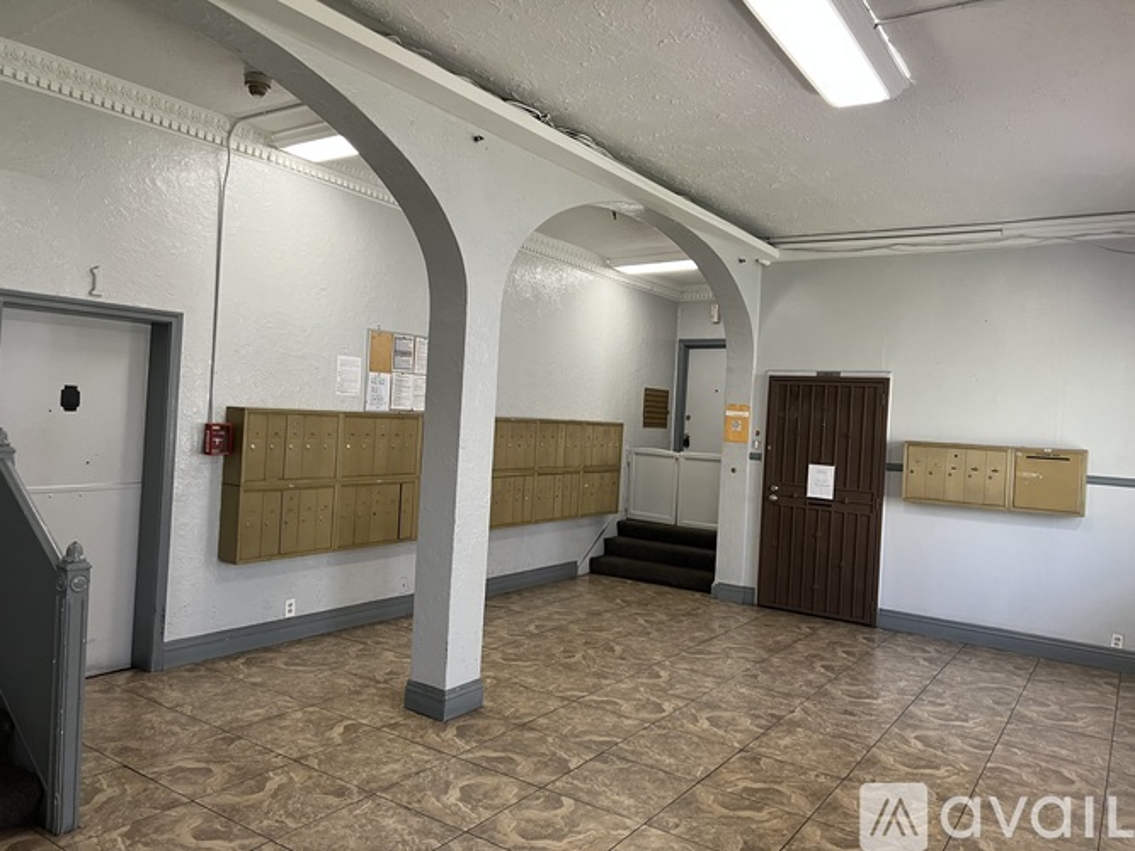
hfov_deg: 67.3
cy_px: 426
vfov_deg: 53.0
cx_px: 568
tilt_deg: -0.5
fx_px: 852
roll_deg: -3.3
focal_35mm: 26
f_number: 1.5
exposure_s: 1/60
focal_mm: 5.7
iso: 125
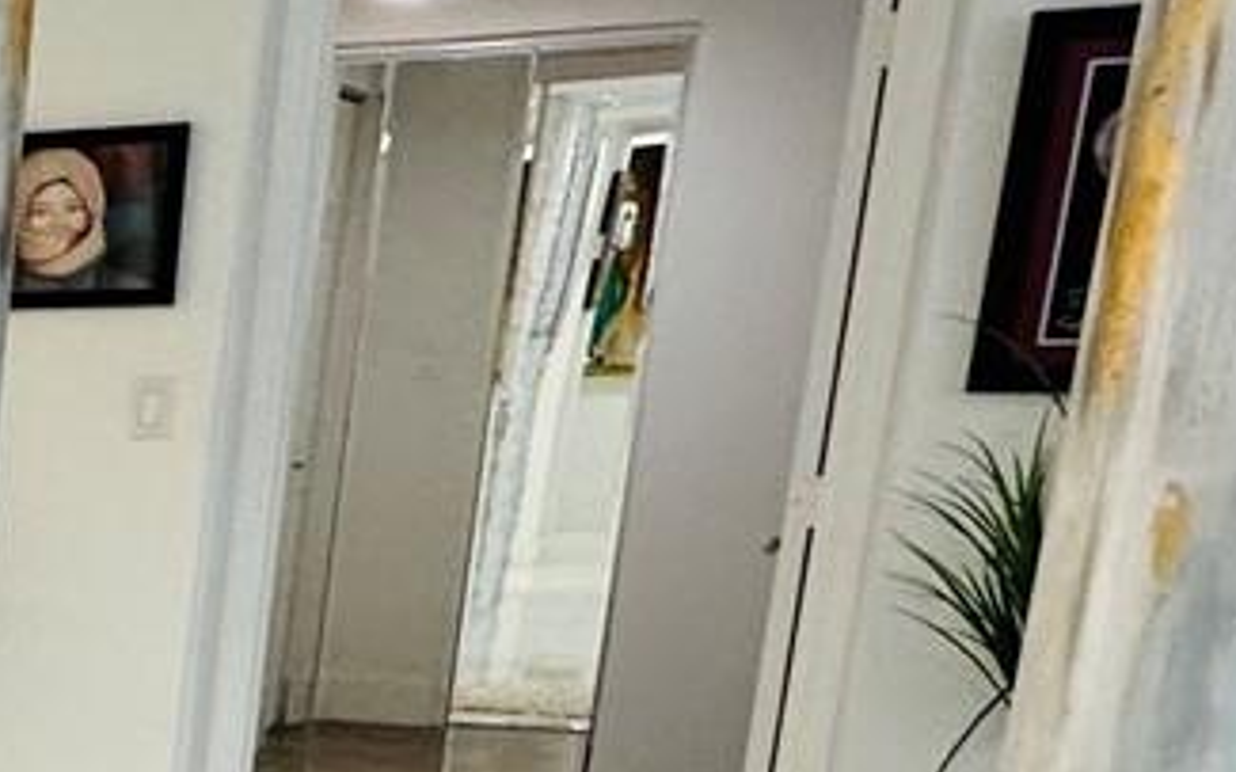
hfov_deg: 18.5
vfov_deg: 17.2
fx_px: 2459
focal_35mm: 73
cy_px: 867
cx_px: -1232
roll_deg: +0.8
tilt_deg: -12.8
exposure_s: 1/120
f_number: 2.2
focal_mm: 2.22
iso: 160
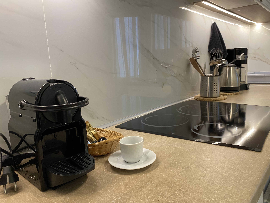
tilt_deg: -10.1
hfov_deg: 65.3
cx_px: 138
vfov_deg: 51.3
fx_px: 211
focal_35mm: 27
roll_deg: +2.4
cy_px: 104
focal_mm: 4.25
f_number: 1.8
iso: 125
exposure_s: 1/50
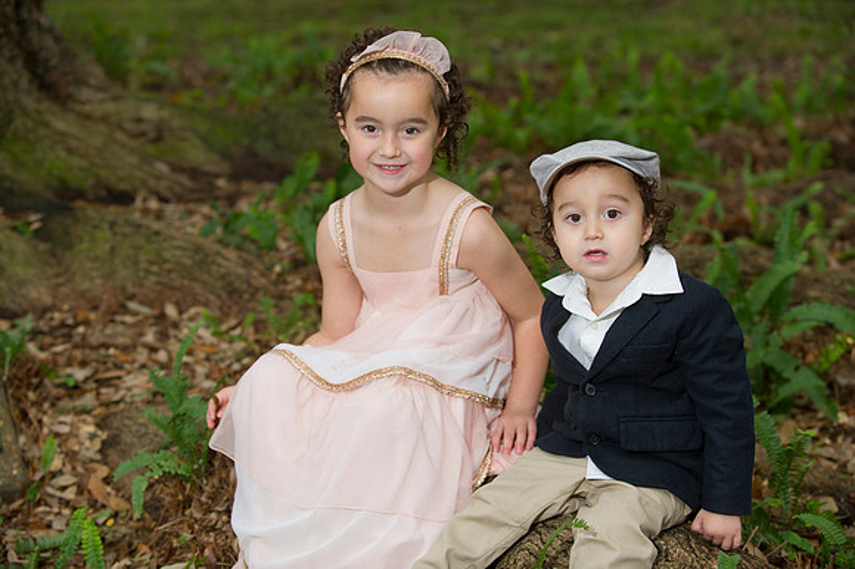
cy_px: 284
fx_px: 1851
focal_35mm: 78
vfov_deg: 17.5
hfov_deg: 26.0
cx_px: 428
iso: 320
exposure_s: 1/250
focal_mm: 78
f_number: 3.2
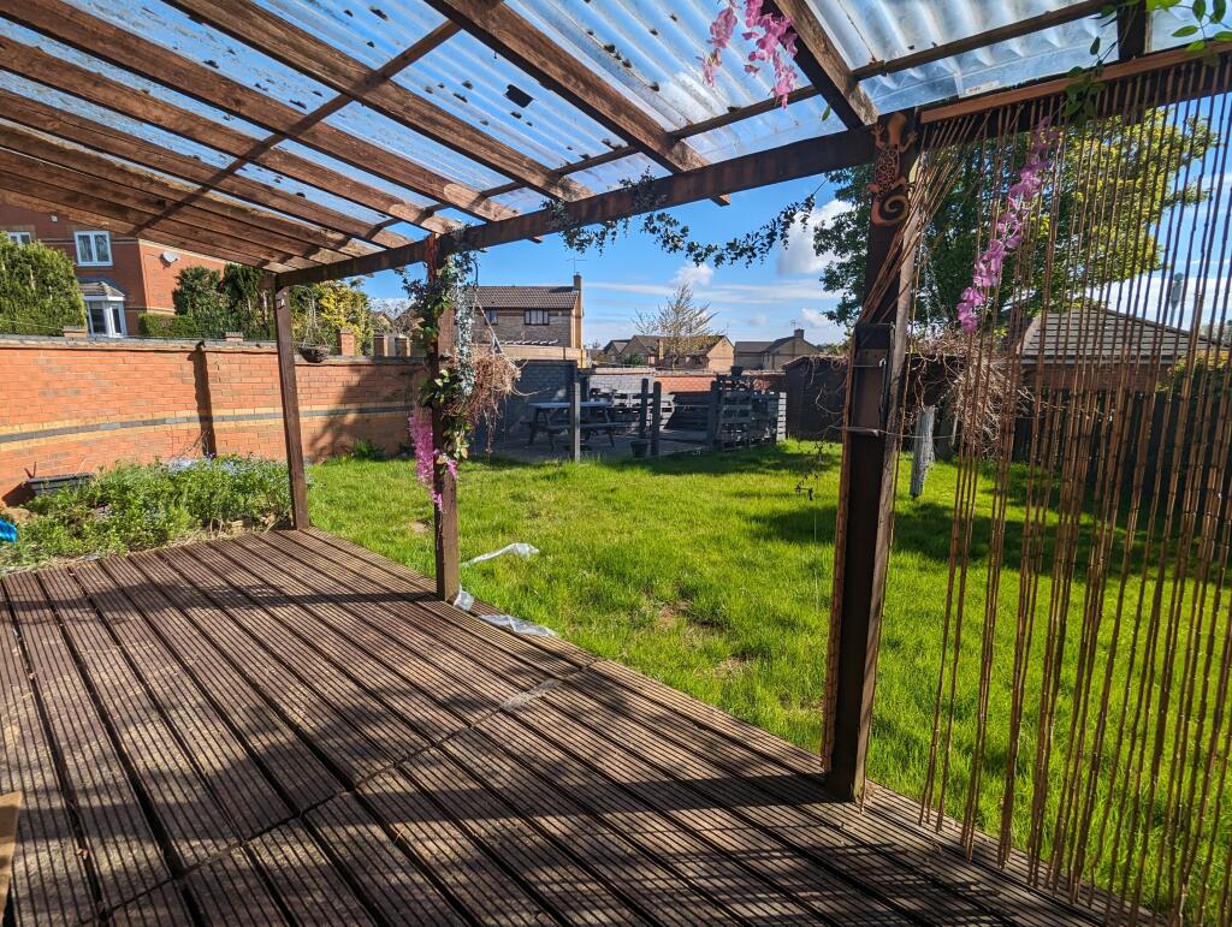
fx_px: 570
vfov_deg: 78.2
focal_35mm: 16
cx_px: 616
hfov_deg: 94.4
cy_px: 464
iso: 51
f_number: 2.2
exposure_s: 1/1460
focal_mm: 2.35
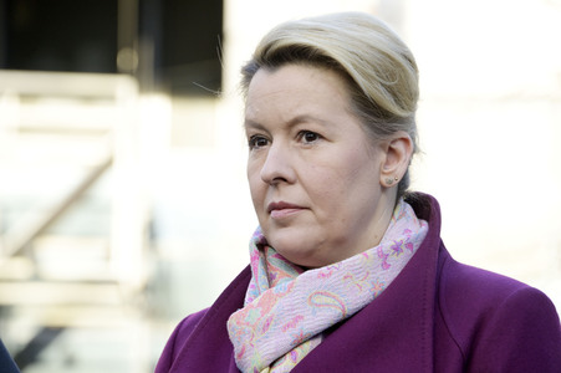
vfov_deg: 4.6
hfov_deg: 6.9
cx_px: 280
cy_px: 186
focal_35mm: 300
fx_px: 4671
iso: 2000
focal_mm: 300
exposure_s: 1/400
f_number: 8
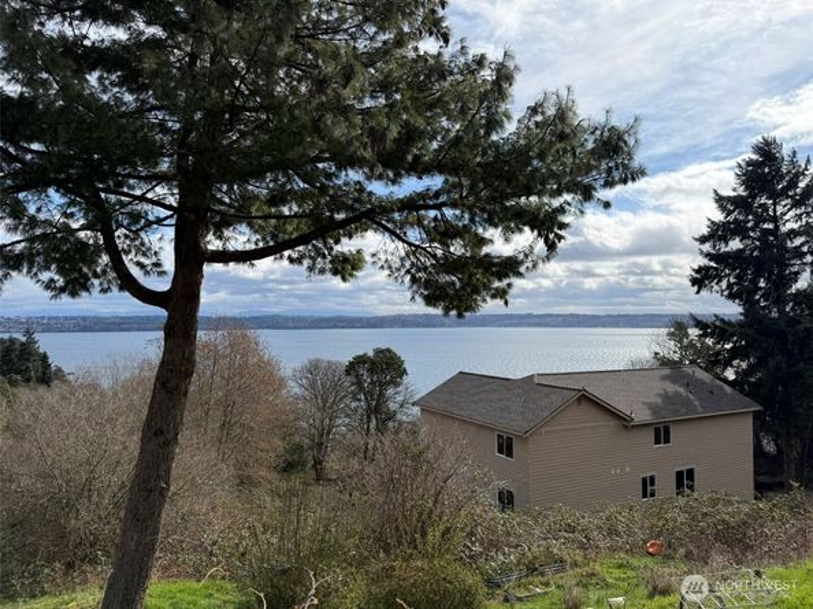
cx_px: 406
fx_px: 563
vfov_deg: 56.8
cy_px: 304
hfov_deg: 71.6
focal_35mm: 24
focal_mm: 6.76
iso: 100
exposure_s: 1/6711
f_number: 1.78
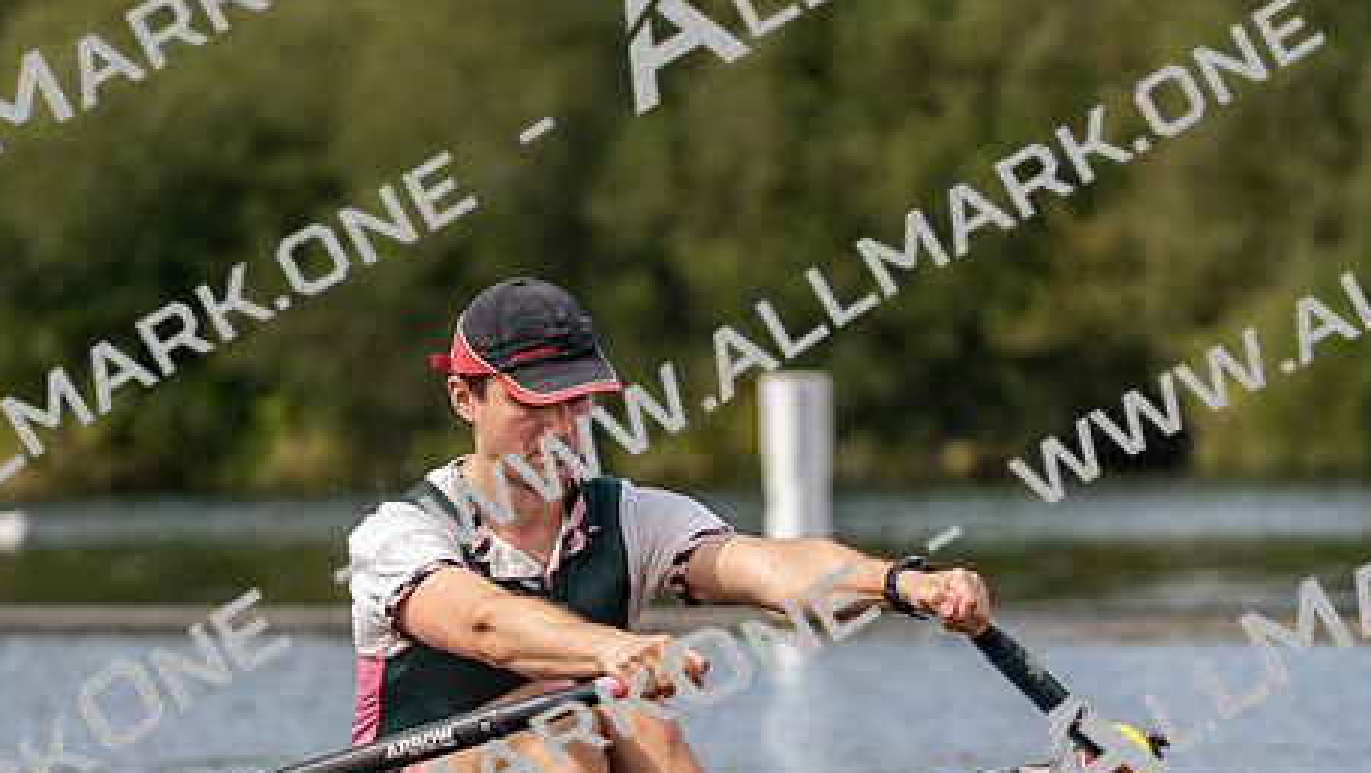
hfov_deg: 6.0
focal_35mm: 357
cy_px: 555
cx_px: 791
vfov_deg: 3.4
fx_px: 12984
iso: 320
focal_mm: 268
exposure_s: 1/1600
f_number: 5.6
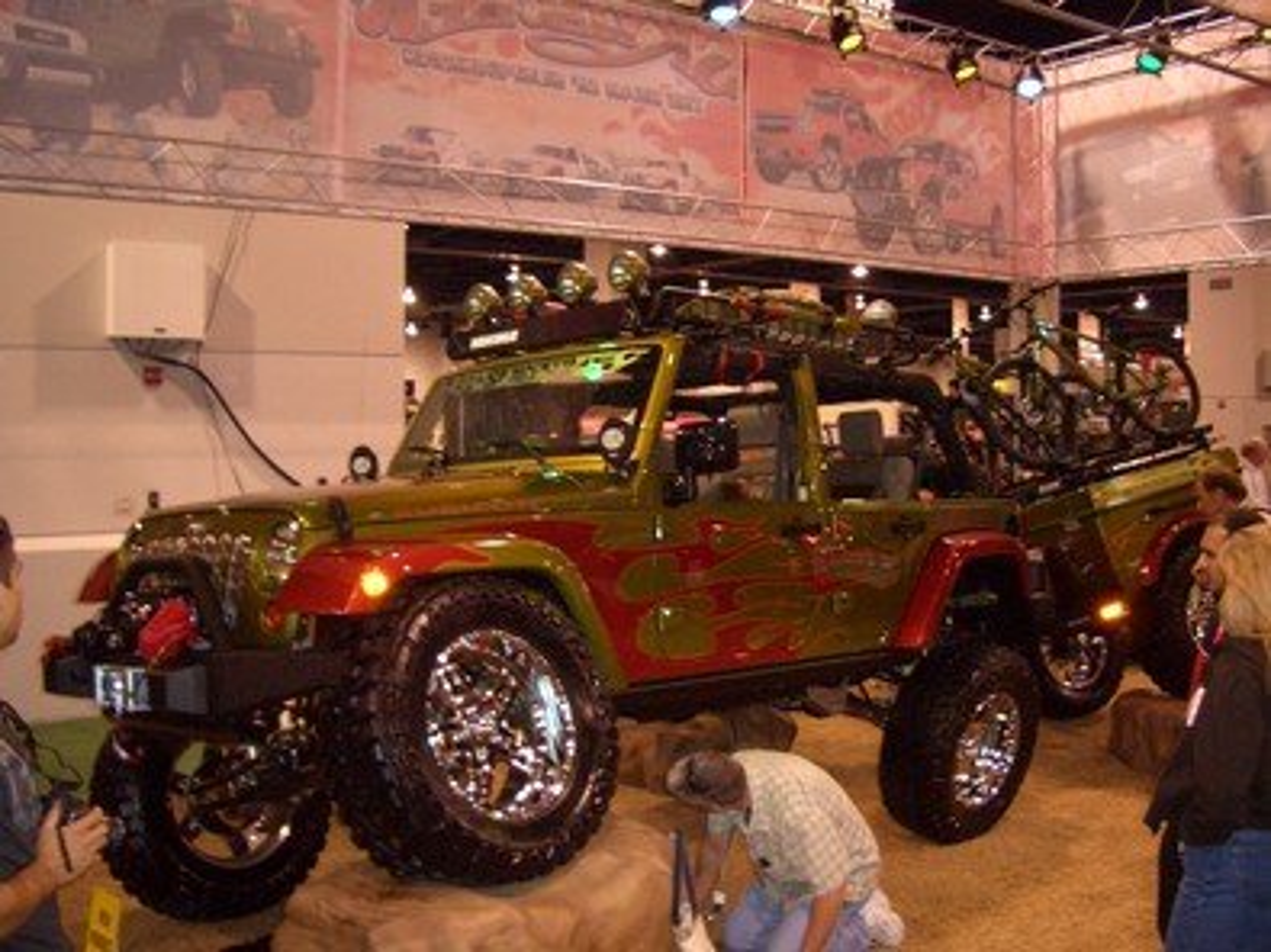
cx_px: 636
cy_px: 476
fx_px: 1285
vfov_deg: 40.7
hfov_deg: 52.6
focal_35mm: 35
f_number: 2.6
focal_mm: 5.8
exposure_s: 1/60
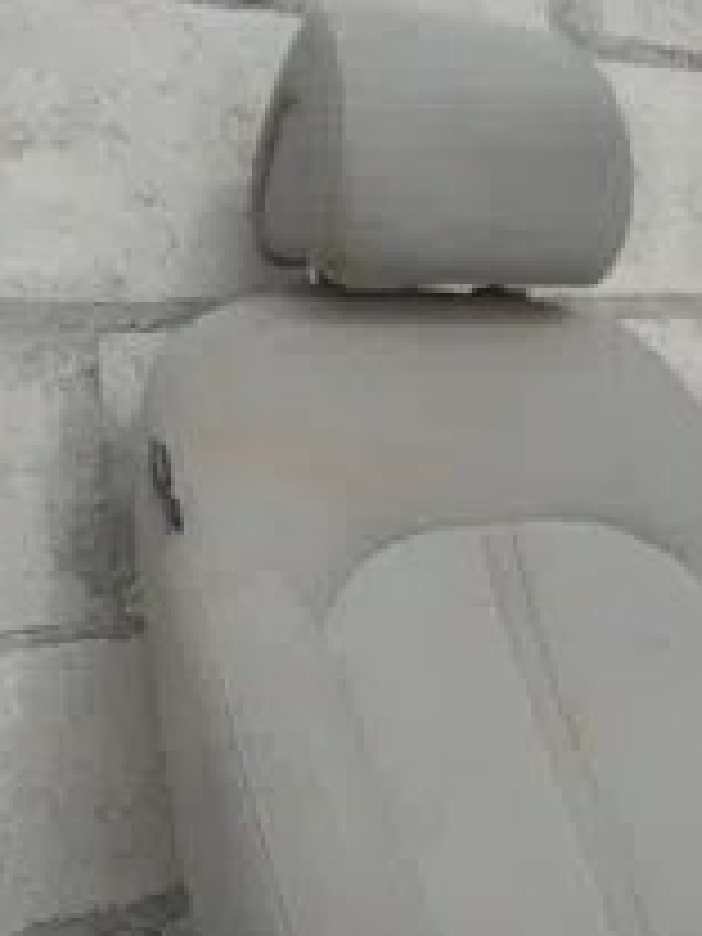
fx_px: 1352
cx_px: 410
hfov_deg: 29.1
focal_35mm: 50
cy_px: 644
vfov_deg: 37.7
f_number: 1.8
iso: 104
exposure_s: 1/931
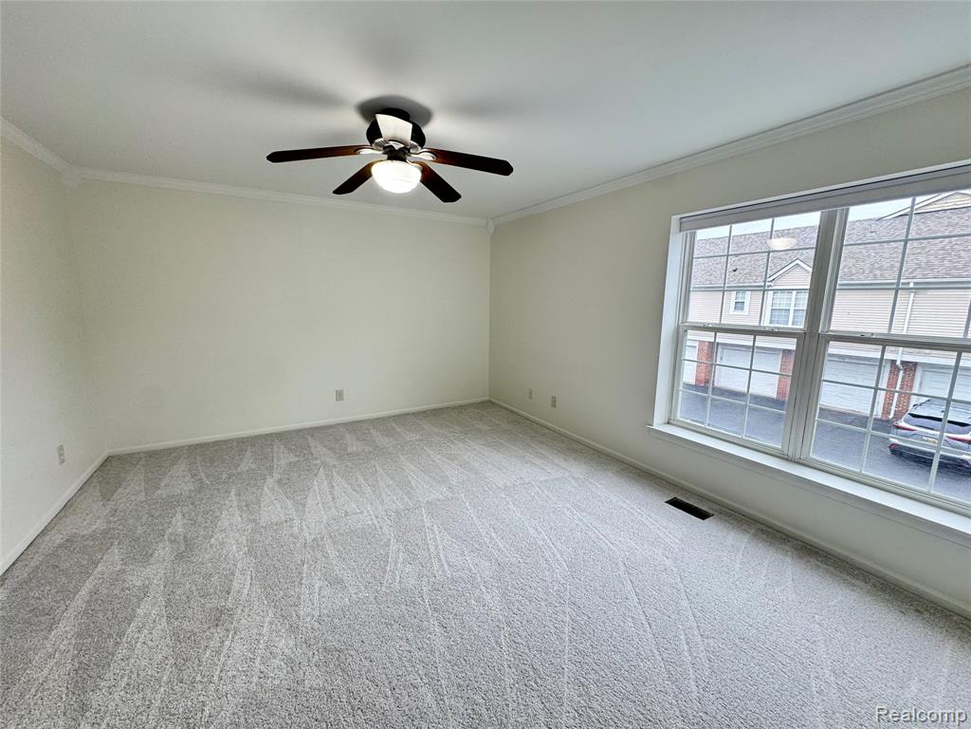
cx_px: 486
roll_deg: -0.8
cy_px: 364
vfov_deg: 85.7
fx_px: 393
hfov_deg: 102.1
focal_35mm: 14
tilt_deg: -10.7
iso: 100
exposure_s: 1/120
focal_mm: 2.22
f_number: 2.2
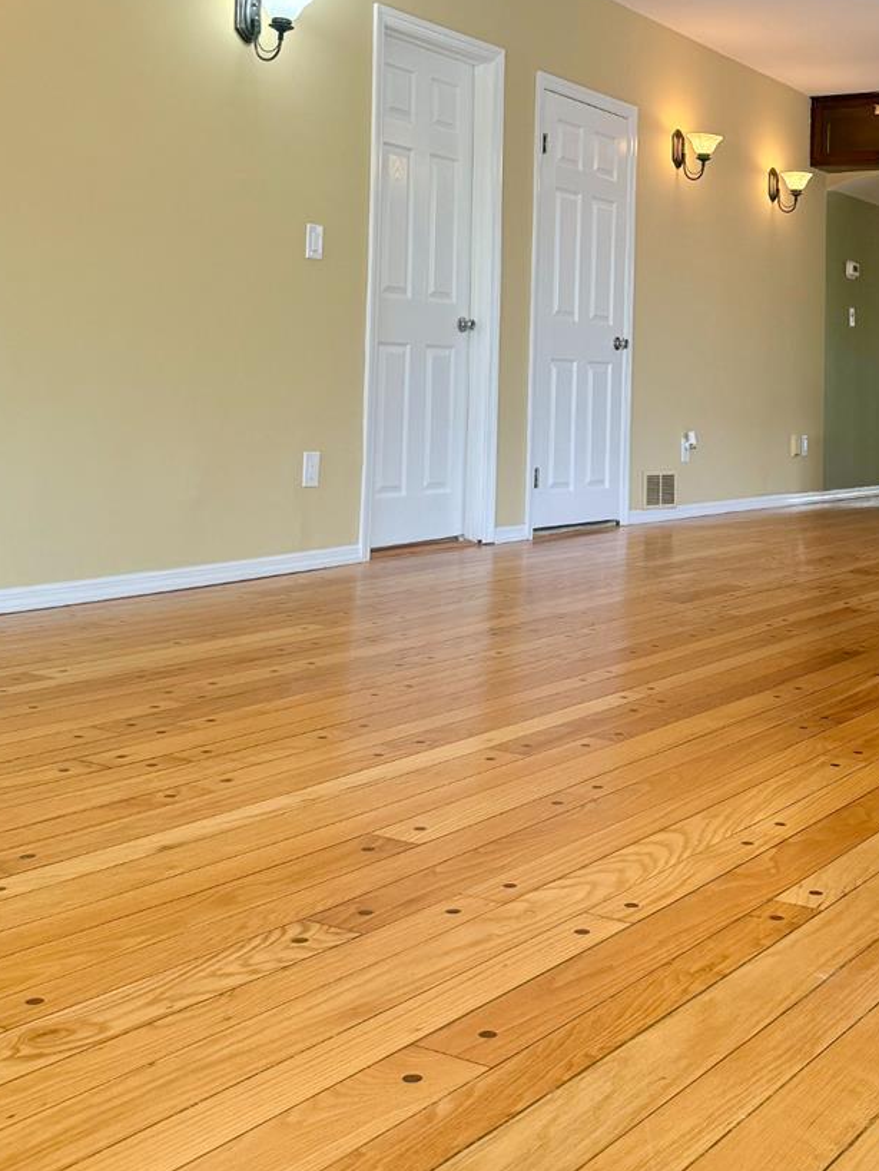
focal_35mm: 44
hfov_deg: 32.3
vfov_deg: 41.7
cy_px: 301
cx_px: 651
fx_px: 1489
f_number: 1.78
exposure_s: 1/234
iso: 200
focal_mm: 6.76
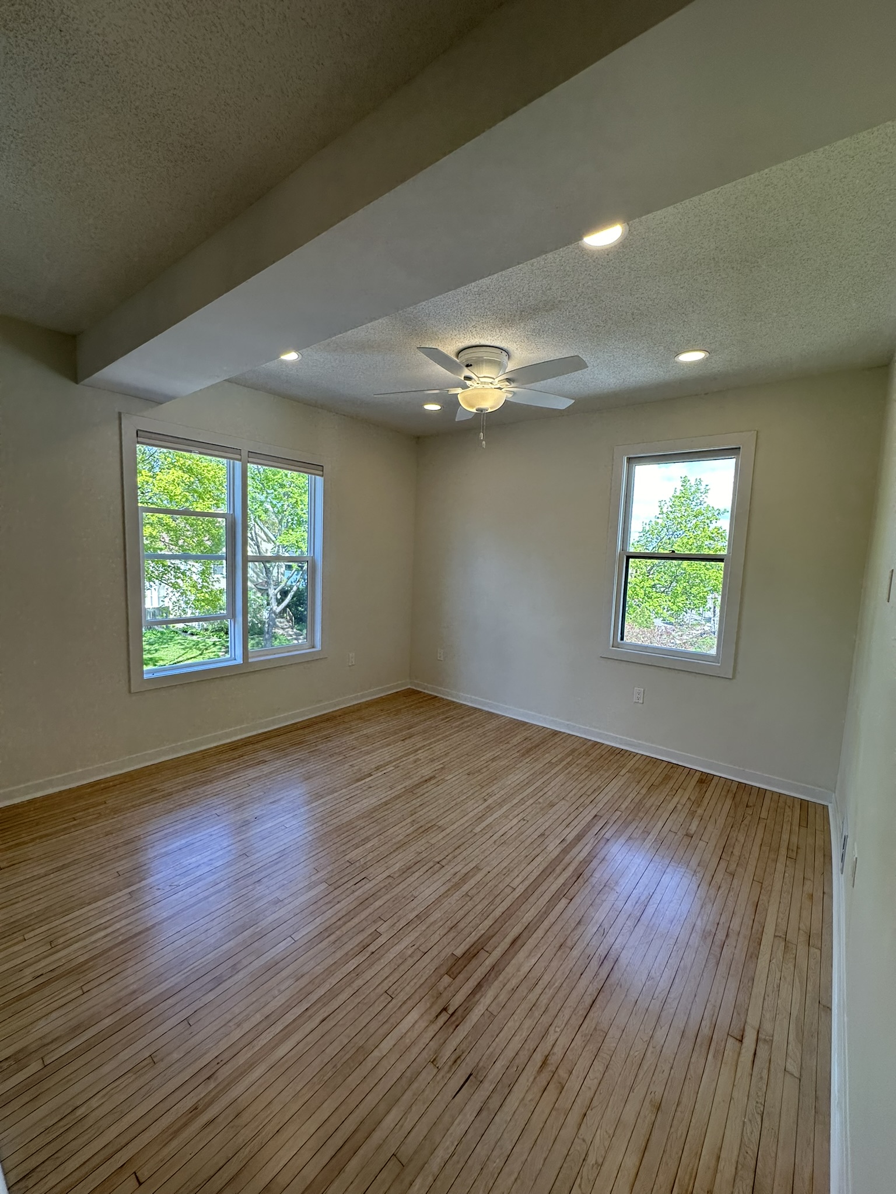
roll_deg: -1.8
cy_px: 597
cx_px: 448
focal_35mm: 14
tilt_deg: -5.6
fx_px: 483
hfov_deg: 85.7
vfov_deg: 102.1
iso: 40
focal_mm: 2.22
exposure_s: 1/153
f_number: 2.2
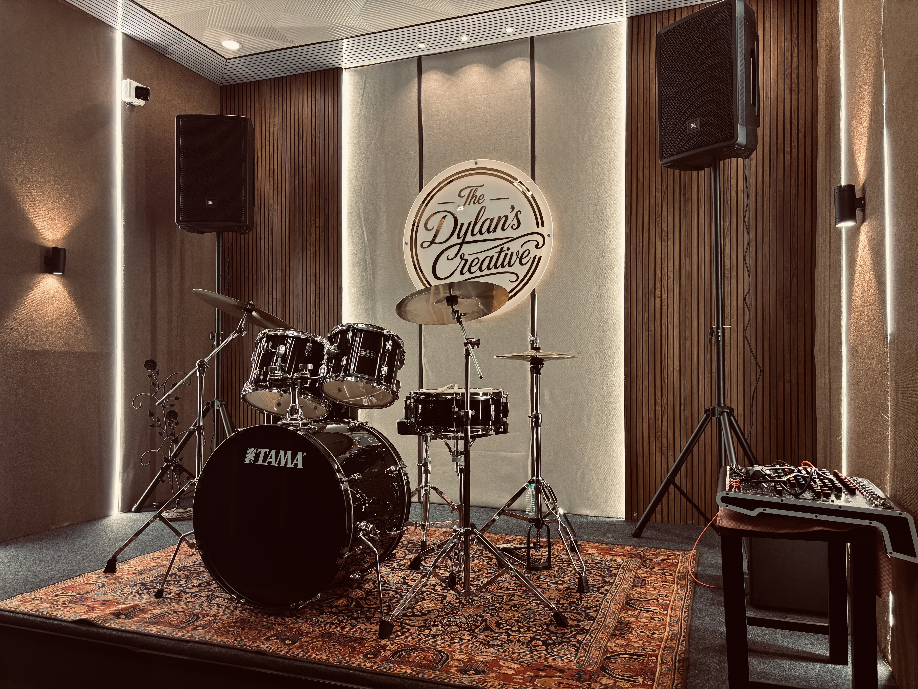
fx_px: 690
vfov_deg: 53.1
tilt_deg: +0.6
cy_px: 344
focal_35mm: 26
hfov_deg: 67.3
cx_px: 459
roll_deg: -0.8
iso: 80
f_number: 1.6
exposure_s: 1/50
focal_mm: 5.96
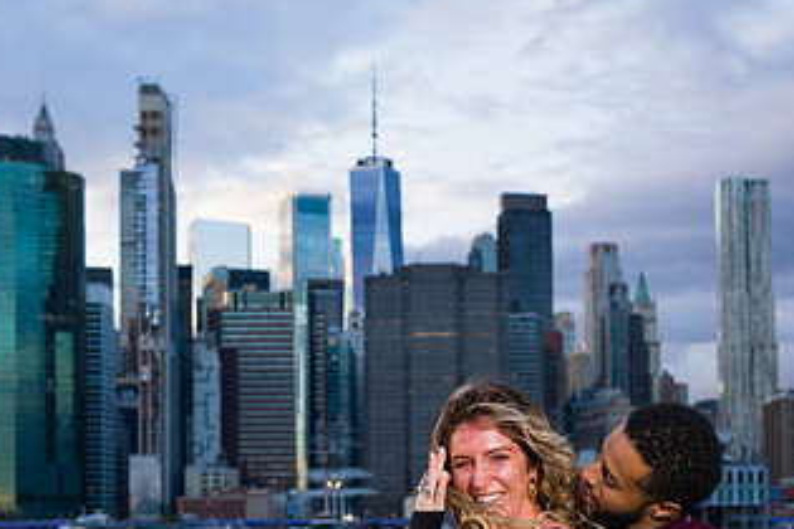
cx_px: 494
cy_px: 477
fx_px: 1544
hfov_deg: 28.7
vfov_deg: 19.1
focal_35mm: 70
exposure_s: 1/200
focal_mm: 38
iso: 250
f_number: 4
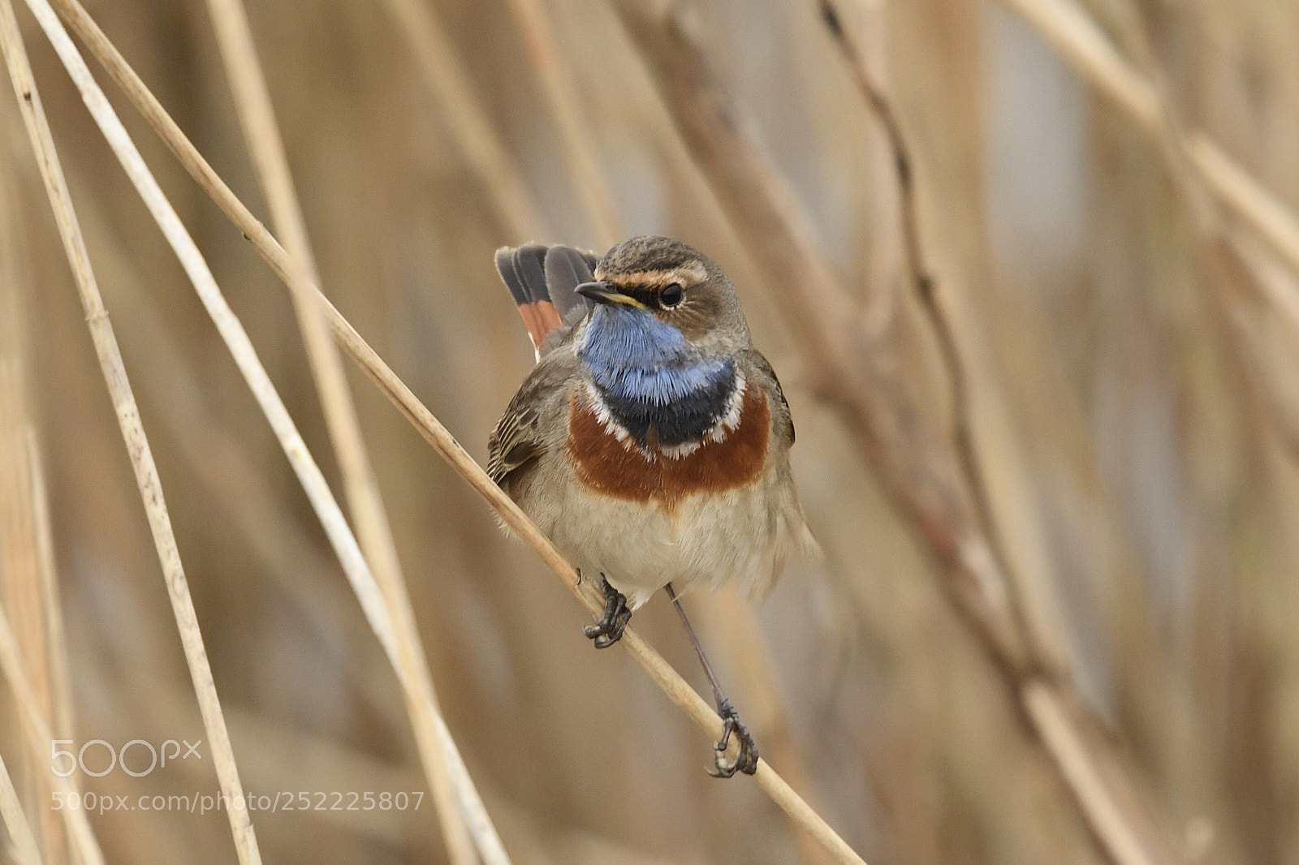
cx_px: 650
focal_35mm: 630
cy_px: 432
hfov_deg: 3.3
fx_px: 22726
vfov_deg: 2.2
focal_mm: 420
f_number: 6.3
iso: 800
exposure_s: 1/400
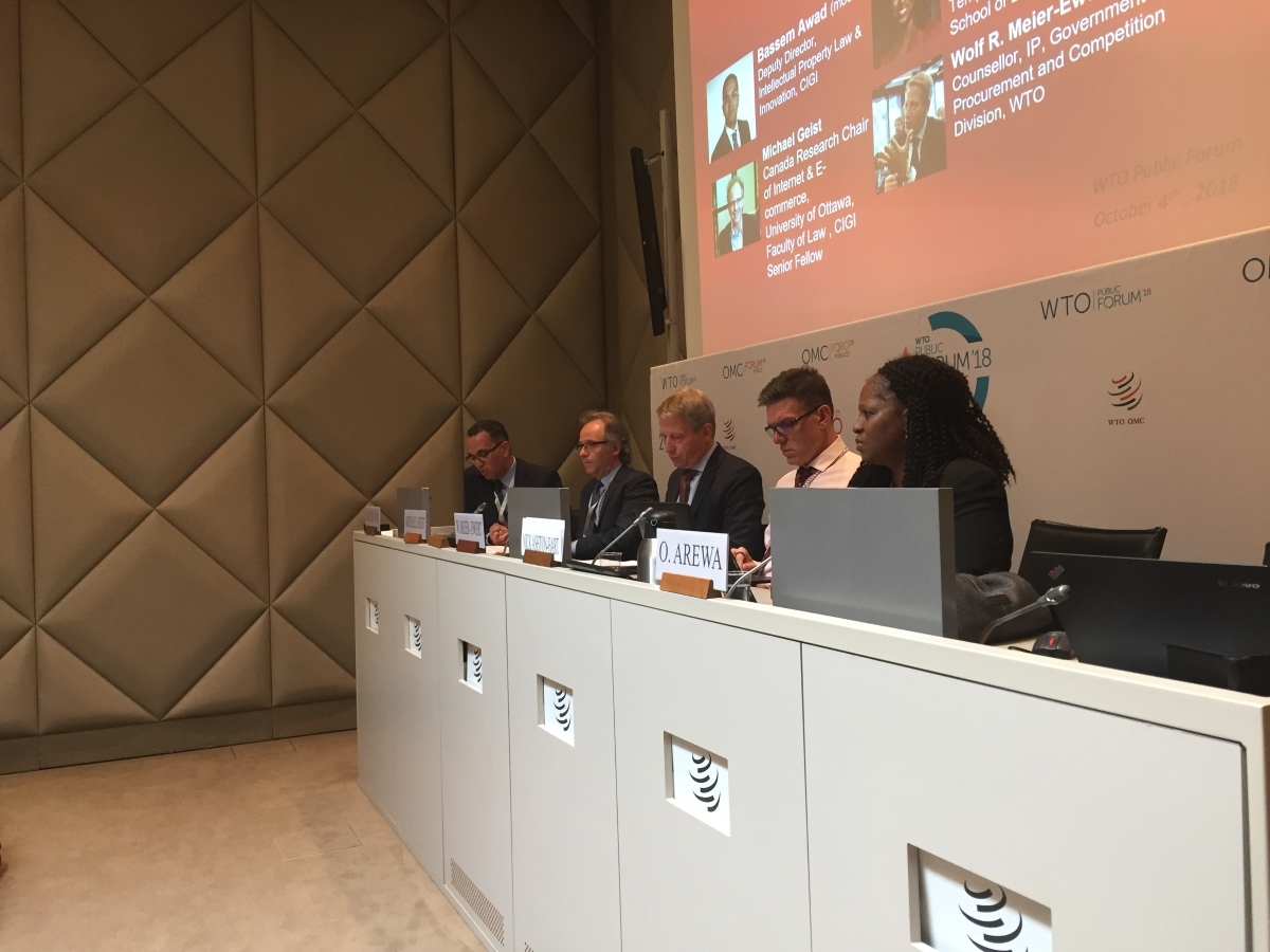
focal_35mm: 29
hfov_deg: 61.7
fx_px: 1064
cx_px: 635
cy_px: 476
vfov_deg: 48.2
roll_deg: +0.6
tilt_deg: -1.8
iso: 125
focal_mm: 4.15
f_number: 2.2
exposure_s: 1/33
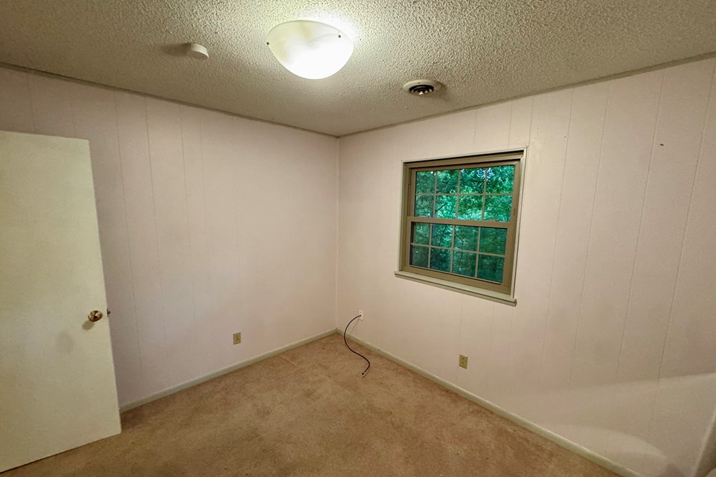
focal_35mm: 15
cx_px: 367
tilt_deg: -9.2
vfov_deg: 77.3
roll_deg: -1.3
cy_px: 247
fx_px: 298
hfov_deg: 100.4
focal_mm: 2.22
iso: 800
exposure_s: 1/60
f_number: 2.2
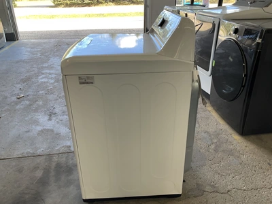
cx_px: 136
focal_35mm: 29
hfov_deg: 61.7
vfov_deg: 48.2
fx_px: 228
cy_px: 102
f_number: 1.8
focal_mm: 3
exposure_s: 1/120
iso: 50
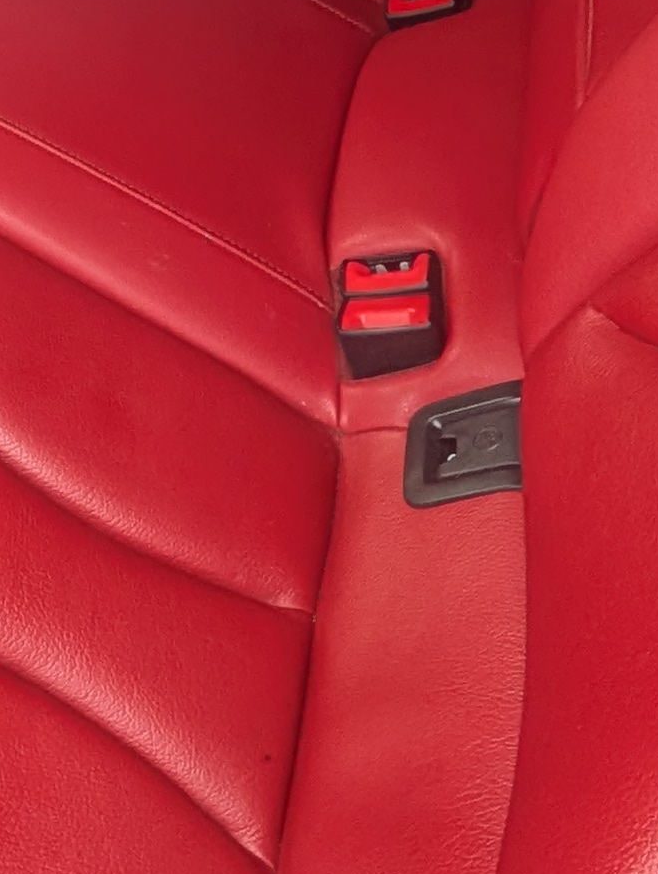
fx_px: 1416
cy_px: -113
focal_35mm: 56
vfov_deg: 30.3
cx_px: -209
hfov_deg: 23.1
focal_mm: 2.02
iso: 110
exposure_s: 1/27.9
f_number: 1.7
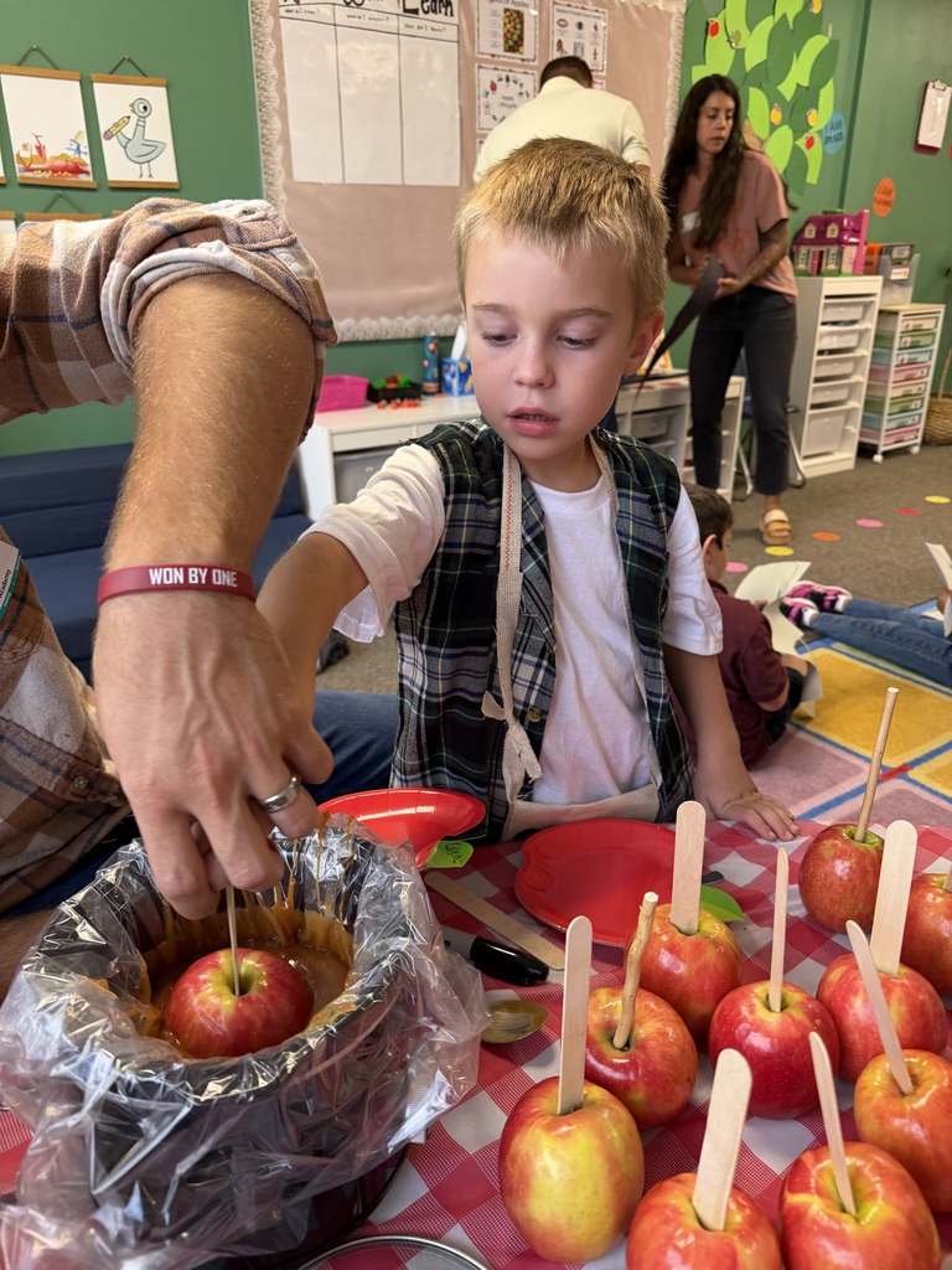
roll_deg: +0.3
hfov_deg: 56.8
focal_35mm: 24
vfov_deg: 71.6
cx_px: 476
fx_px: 880
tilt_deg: -23.5
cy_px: 635
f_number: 1.78
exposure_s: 1/79
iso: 200
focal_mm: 6.76
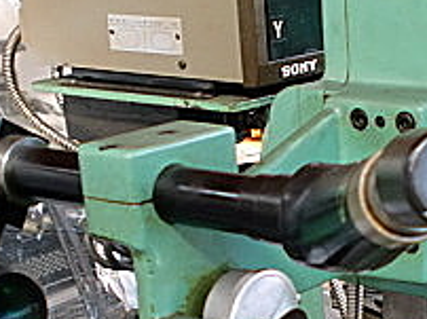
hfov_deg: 17.4
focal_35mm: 111
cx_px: 412
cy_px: 346
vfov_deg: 13.1
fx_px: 1368
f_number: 3.1
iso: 160
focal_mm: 6.3
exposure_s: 1/60
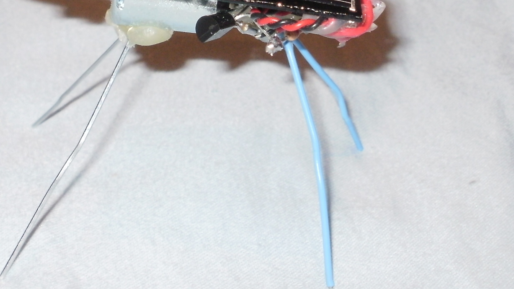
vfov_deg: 12.0
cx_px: 192
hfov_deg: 21.3
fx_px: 1363
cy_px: -4
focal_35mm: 100
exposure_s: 1/30
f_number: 4
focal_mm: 7.7
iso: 125
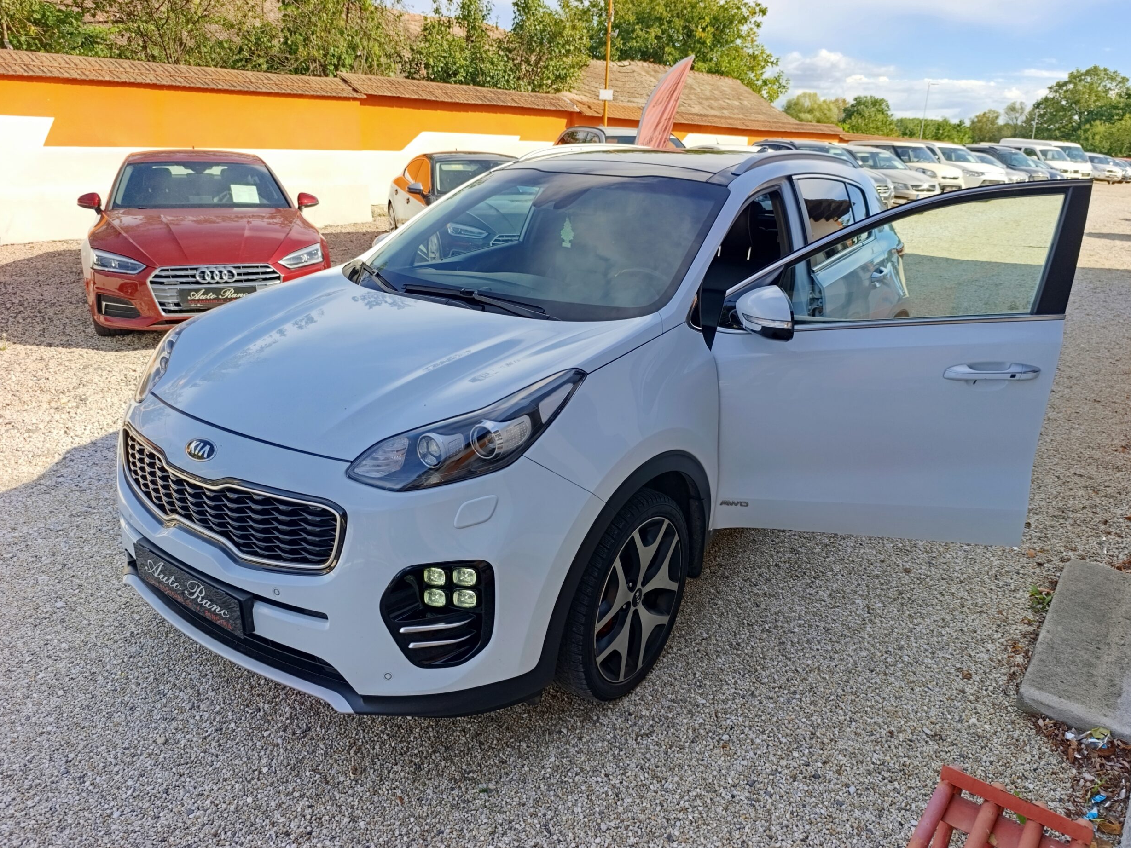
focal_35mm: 24
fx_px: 784
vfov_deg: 56.8
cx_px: 584
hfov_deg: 71.6
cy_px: 429
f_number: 1.6
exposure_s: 1/201
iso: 50
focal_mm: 6.14
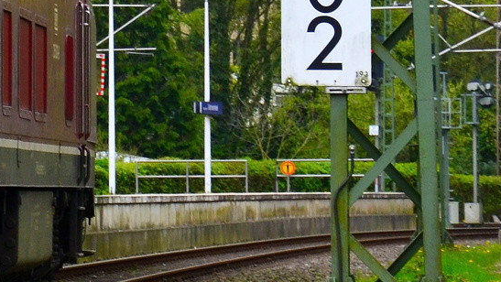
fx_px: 4252
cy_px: -48
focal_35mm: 320
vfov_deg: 3.8
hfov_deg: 6.6
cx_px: -311
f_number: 9
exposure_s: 1/125
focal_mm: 58
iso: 400
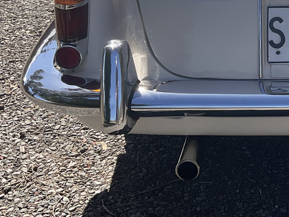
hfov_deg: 21.8
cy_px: 22
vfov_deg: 17.3
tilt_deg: -17.7
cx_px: 335
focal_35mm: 84
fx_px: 701
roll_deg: -1.5
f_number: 1.8
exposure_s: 1/2141
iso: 16
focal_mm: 3
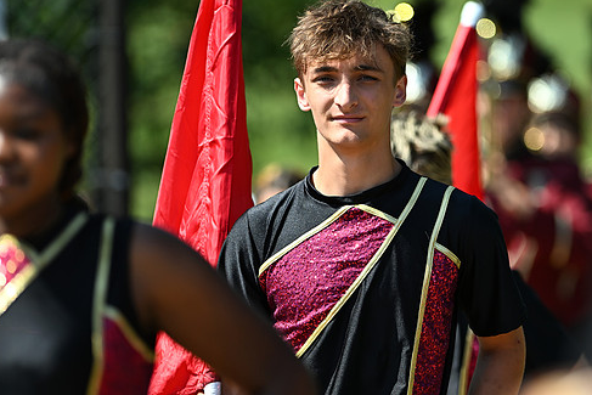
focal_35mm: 357
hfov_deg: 5.8
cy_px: 173
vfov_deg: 3.9
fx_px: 5872
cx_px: 336
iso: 250
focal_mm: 300
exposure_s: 1/2500
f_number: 3.2
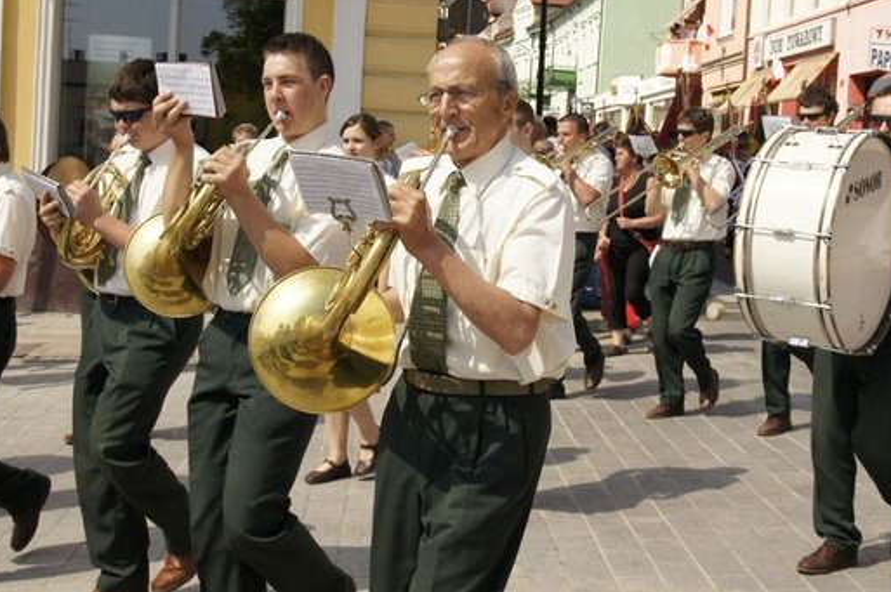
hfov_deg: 35.1
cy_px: 231
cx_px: 471
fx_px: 1409
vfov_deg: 23.7
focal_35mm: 57
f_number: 10
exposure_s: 1/640
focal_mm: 30
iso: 400
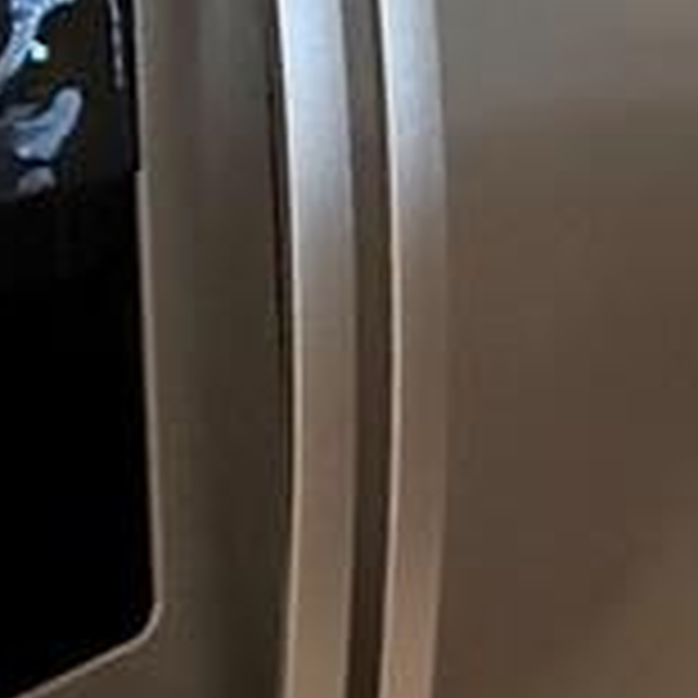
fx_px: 1871
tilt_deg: -2.0
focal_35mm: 82
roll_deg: +1.3
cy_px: -81
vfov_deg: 20.1
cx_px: 1491
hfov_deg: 15.6
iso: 1250
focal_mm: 2.22
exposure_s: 1/40
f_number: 2.2
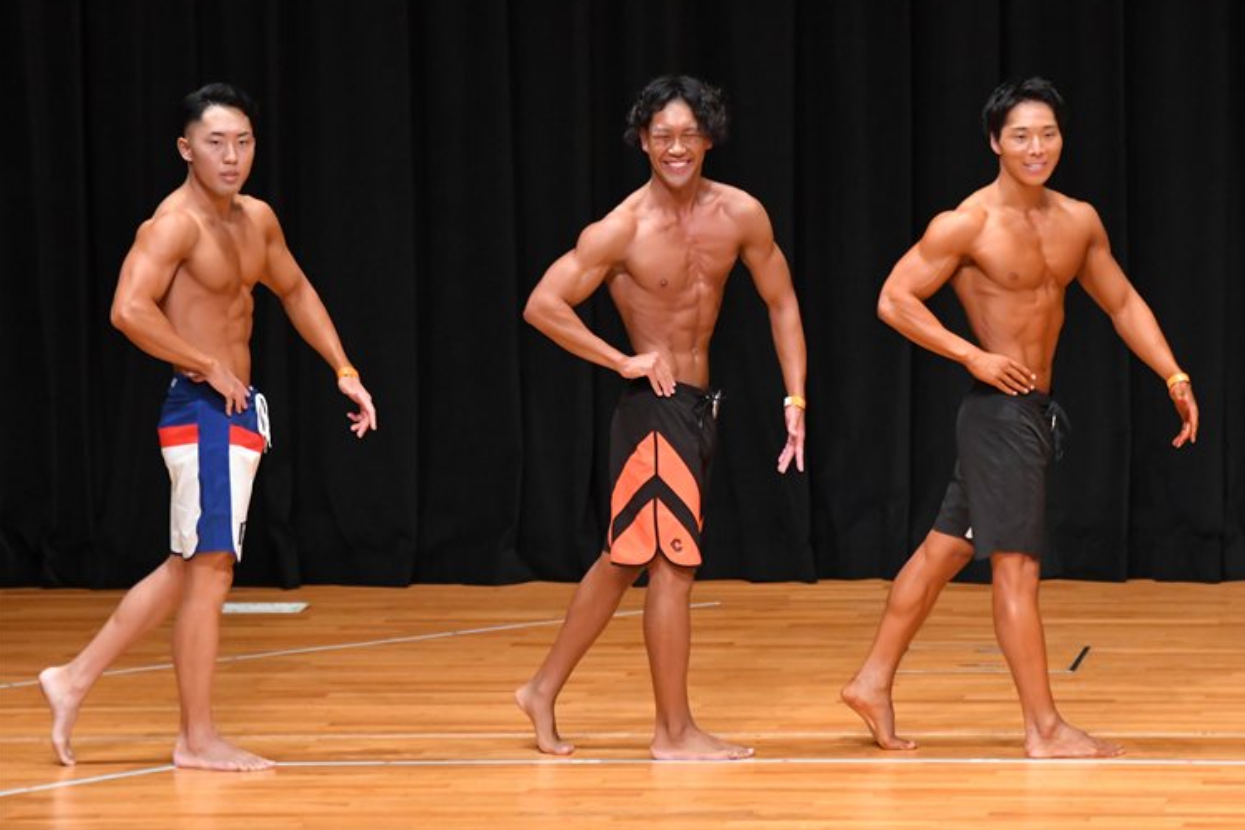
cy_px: 407
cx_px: 640
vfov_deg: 4.9
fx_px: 9648
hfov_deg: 7.4
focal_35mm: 279
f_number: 5.6
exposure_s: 1/400
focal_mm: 180
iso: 5000
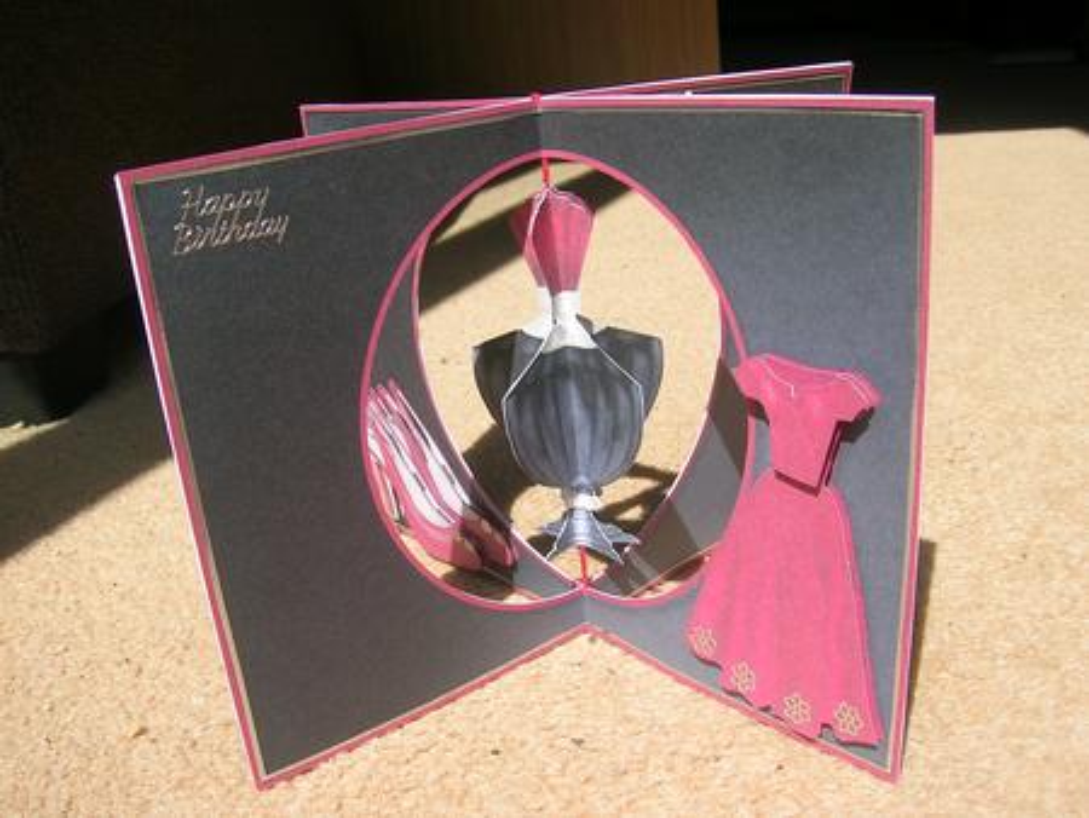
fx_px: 1102
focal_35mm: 35
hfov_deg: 52.6
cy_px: 409
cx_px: 544
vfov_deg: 40.7
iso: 50
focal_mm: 5.4
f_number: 4.8
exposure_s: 1/333
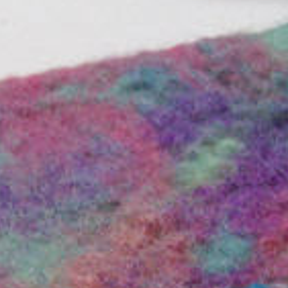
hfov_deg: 8.6
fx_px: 1911
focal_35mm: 203
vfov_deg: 8.6
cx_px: 127
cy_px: 309
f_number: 4
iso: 400
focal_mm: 22
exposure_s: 1/30
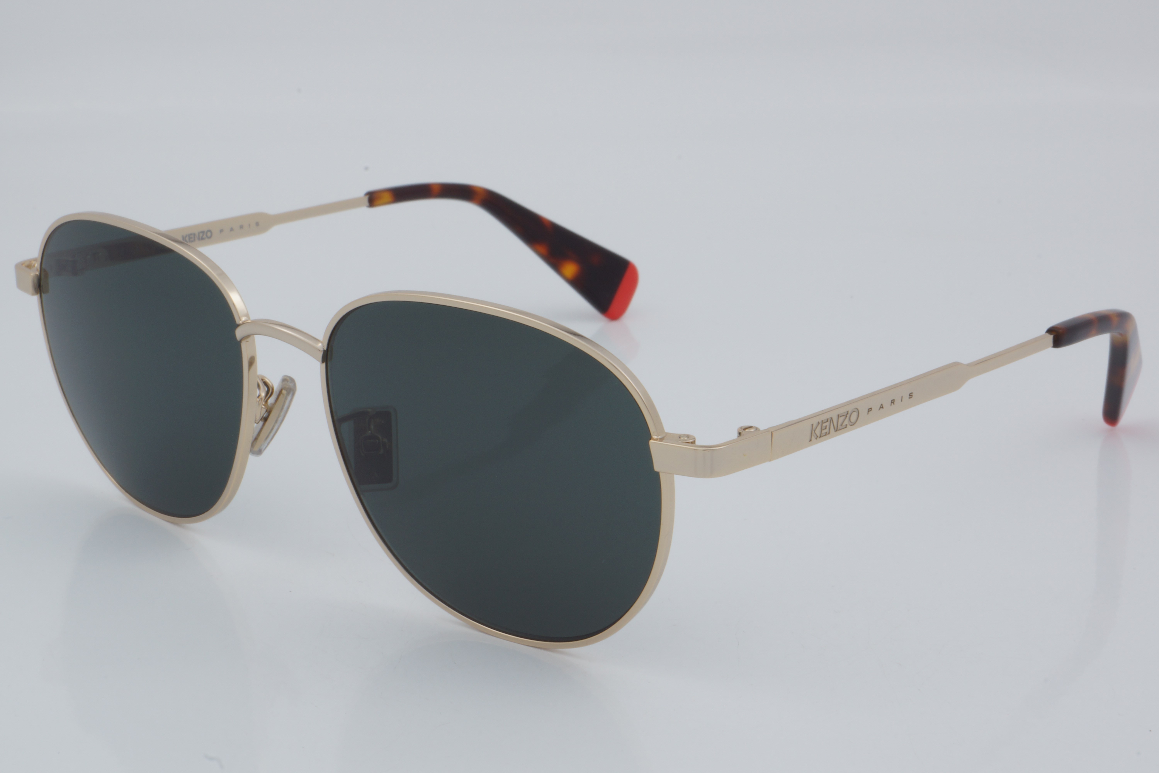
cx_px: 580
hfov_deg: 27.0
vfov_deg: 18.2
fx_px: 2414
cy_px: 386
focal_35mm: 75
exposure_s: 1/4
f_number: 32
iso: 100
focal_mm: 50
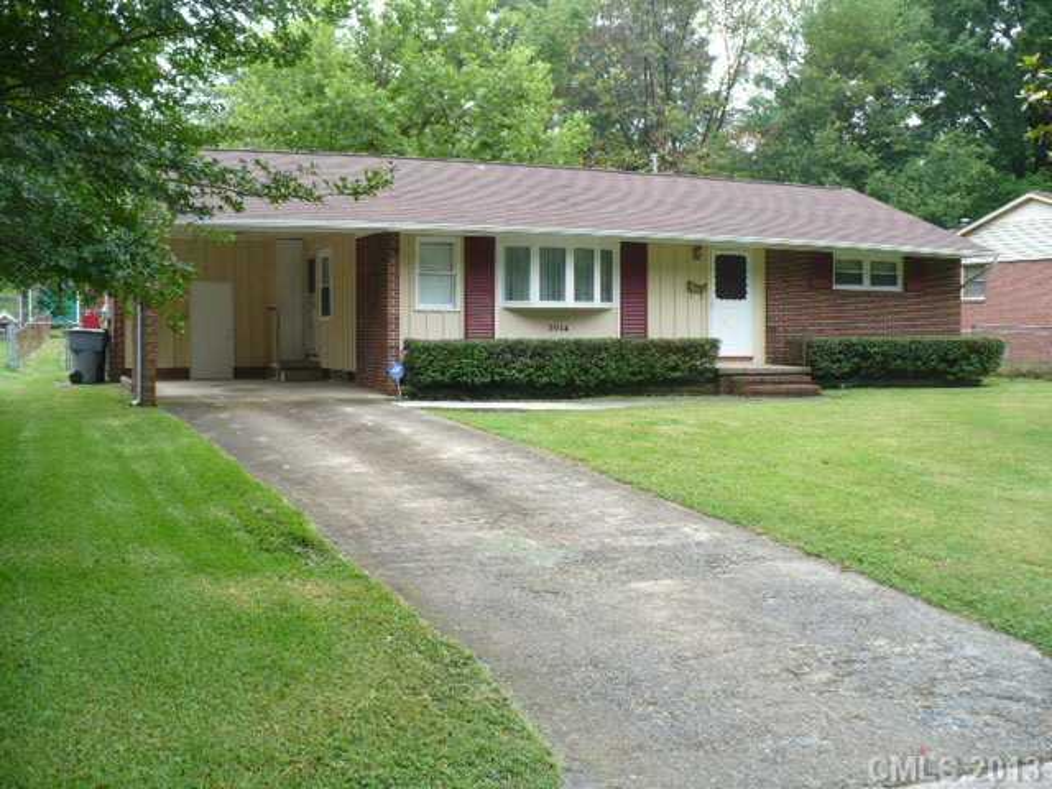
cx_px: 526
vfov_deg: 38.7
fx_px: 1124
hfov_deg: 50.1
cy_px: 394
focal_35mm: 37
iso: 100
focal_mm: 6.1
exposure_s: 1/200
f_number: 2.8
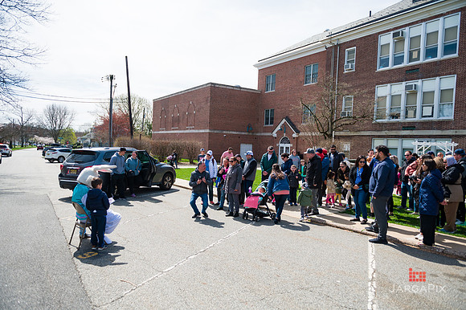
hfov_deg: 73.8
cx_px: 233
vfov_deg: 53.1
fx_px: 310
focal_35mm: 24
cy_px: 155
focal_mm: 24
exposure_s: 1/3200
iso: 200
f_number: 4
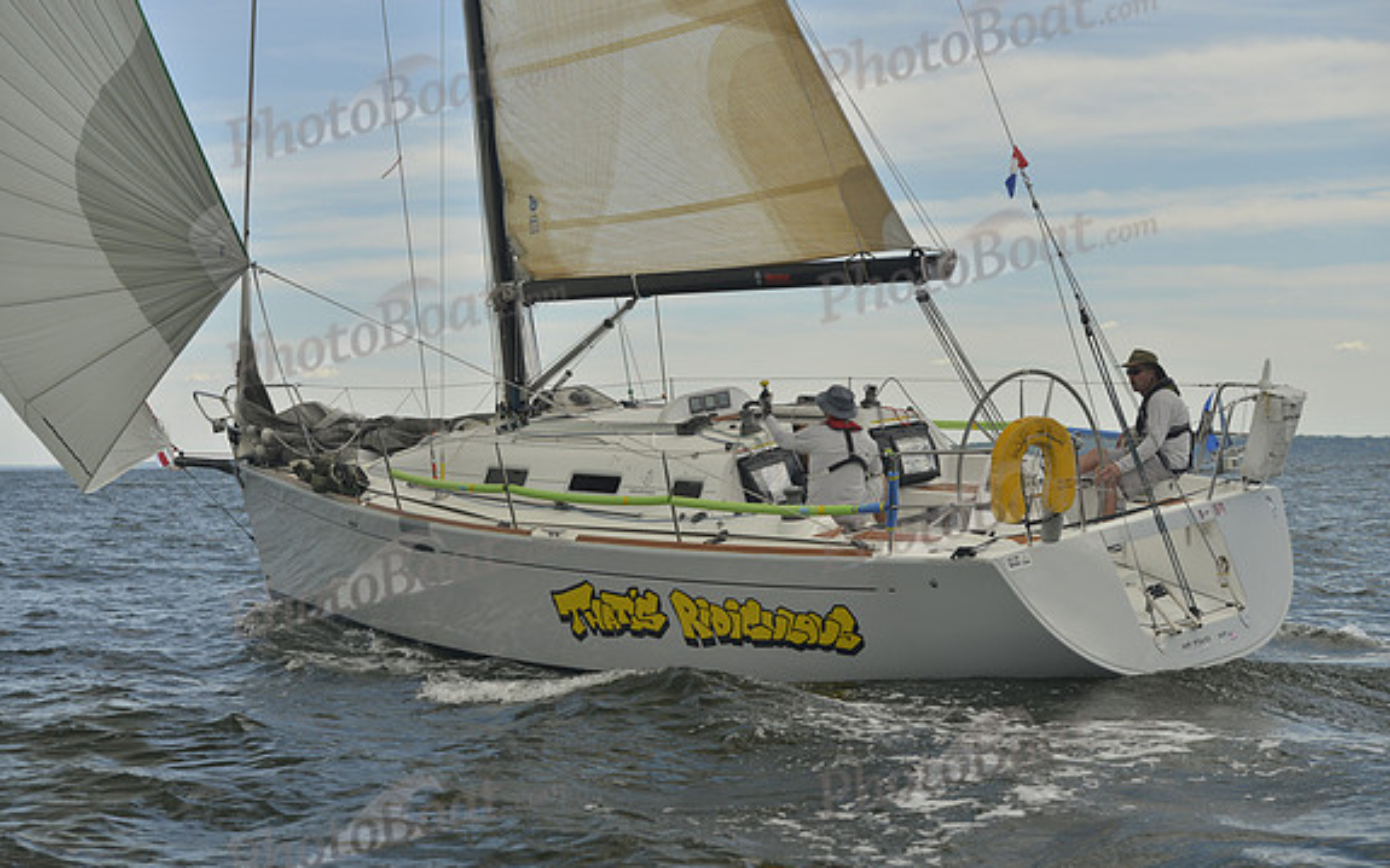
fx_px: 2727
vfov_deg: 18.1
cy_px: 419
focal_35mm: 72
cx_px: 694
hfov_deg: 28.6
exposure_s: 1/640
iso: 200
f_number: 5.6
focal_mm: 70
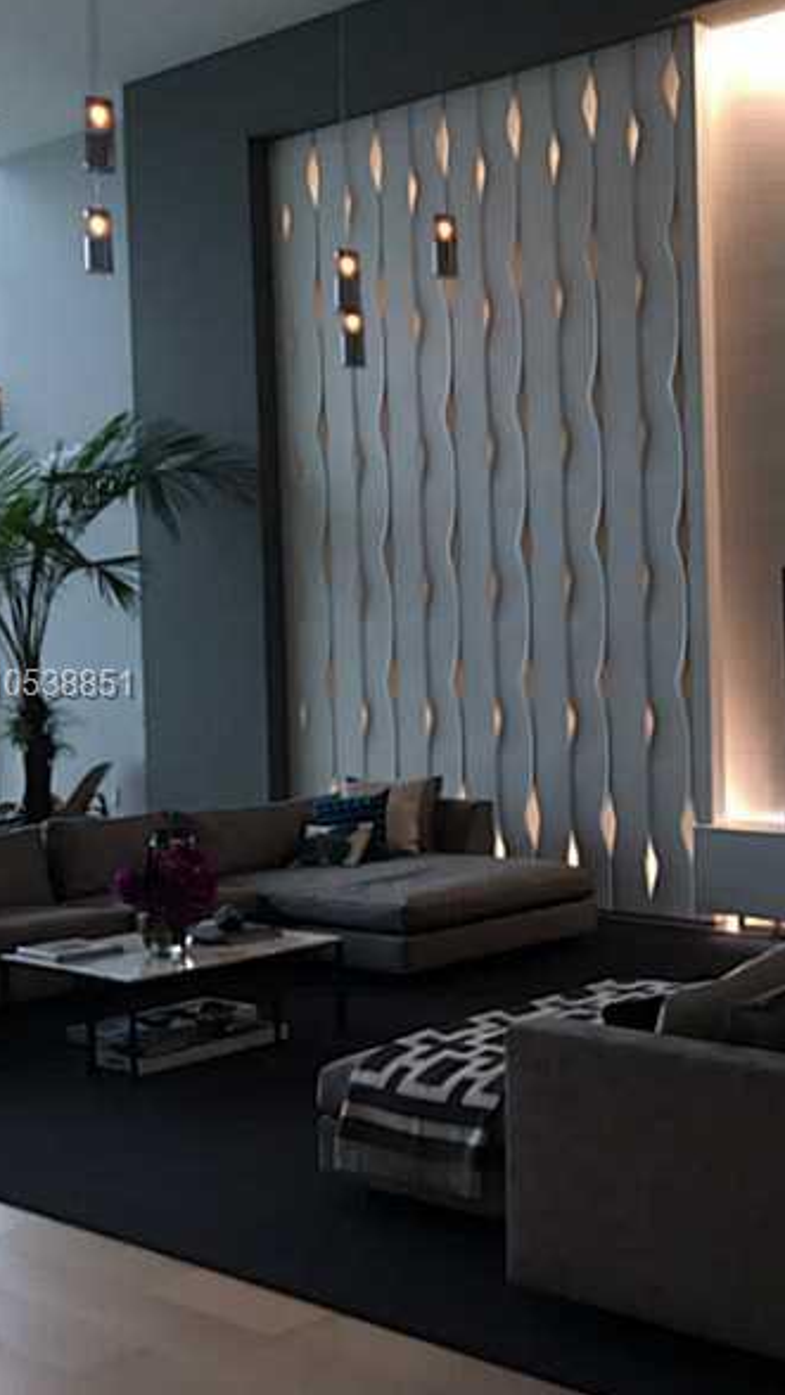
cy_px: 688
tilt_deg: -1.1
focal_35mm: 43
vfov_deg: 47.3
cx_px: 901
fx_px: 1590
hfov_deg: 25.4
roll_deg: +0.6
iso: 50
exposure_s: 1/30
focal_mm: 4.15
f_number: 2.2
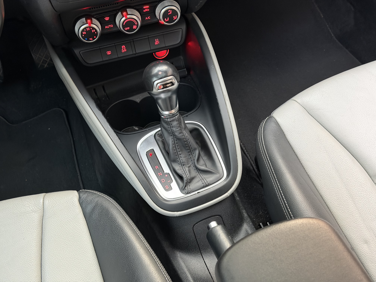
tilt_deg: -47.2
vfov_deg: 30.3
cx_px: 188
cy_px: 141
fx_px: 521
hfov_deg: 39.7
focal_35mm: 48
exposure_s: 1/39
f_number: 1.78
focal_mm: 6.76
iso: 400
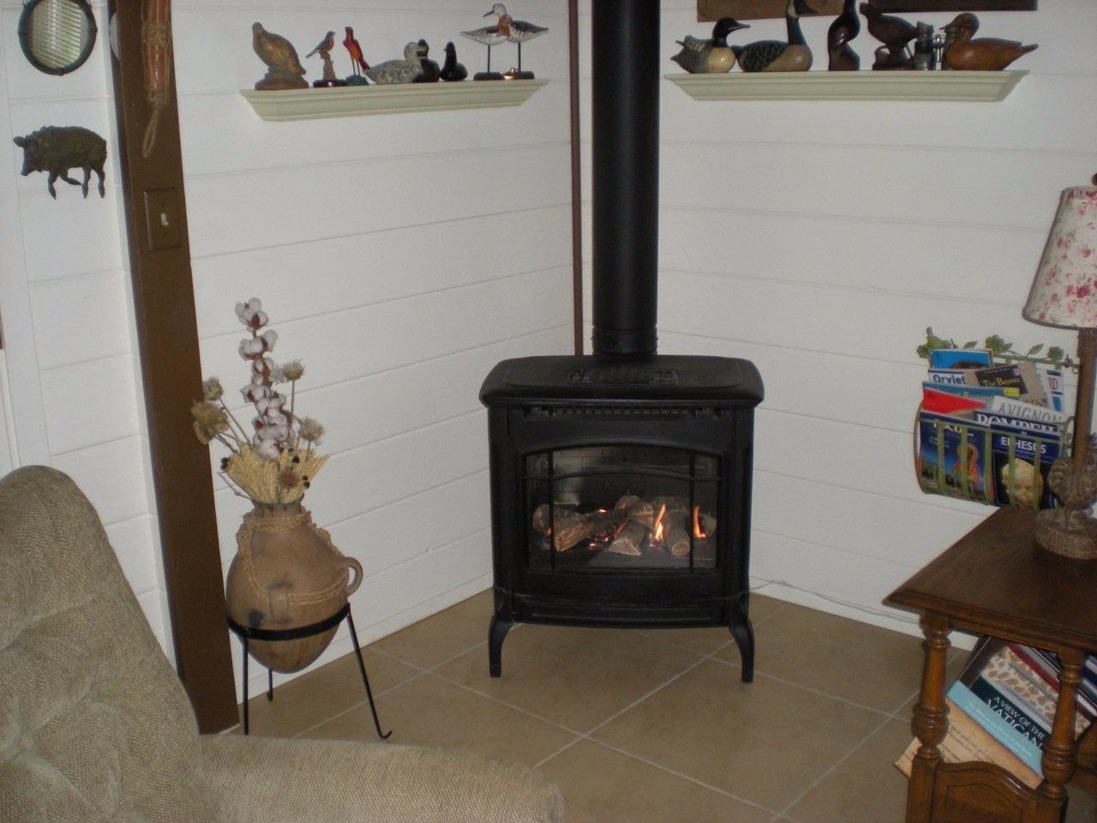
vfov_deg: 37.7
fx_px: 1204
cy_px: 412
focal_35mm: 38
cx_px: 548
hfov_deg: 49.0
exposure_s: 1/60
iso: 201
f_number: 3.1
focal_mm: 6.3
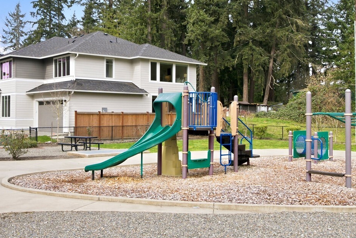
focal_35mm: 40
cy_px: 25
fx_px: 396
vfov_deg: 31.8
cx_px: 169
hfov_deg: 48.4
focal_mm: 22
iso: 400
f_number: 9
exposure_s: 1/100
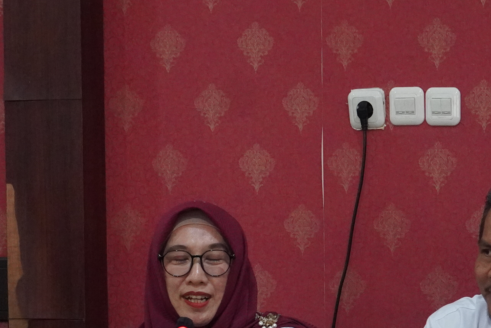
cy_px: 244
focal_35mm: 207
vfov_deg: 6.6
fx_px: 2826
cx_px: 102
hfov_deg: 9.9
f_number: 5.6
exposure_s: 1/100
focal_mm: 59
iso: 5000
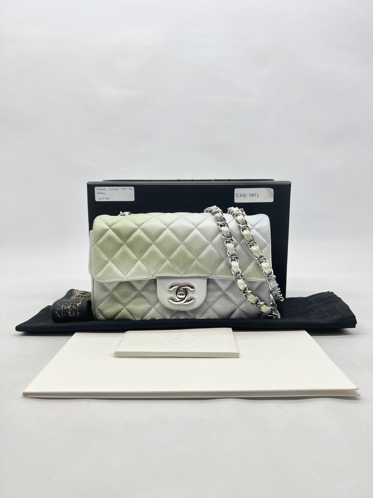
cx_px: 186
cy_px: 249
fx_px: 374
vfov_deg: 67.3
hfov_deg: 53.1
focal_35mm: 26
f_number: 1.5
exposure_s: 1/130
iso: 32
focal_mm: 5.7
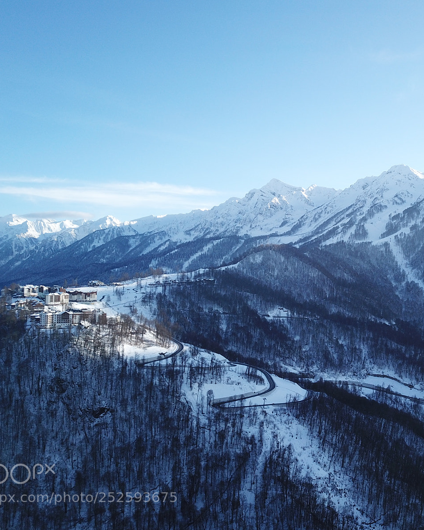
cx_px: 300
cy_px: 266
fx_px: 533
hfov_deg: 42.4
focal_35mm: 34
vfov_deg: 52.8
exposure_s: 1/1026
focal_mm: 4.73
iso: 100
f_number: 2.2
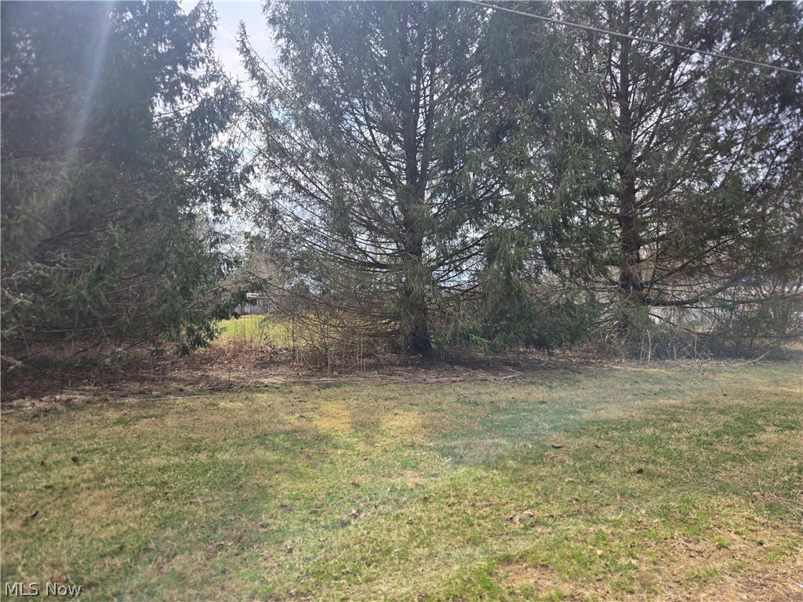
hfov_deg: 73.9
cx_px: 402
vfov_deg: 58.9
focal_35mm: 23
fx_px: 534
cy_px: 301
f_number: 1.8
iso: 25
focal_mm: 5.4
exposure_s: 1/992
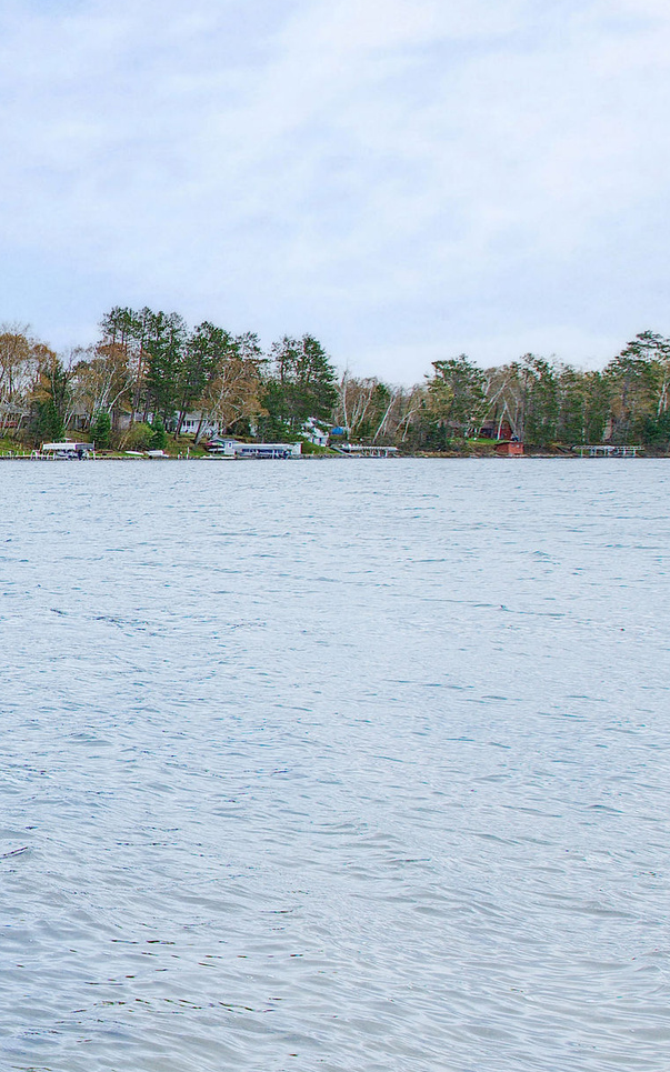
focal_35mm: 45
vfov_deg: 44.4
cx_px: -791
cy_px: 513
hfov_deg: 17.0
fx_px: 1315
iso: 640
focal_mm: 15
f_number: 8
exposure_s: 1/200
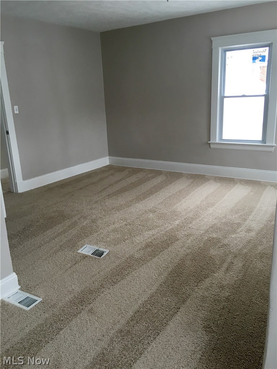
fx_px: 309
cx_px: 138
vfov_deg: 61.7
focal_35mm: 29
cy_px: 184
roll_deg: +2.3
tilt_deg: -15.4
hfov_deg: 48.2
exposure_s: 1/40
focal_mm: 4.15
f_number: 2.2
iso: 25
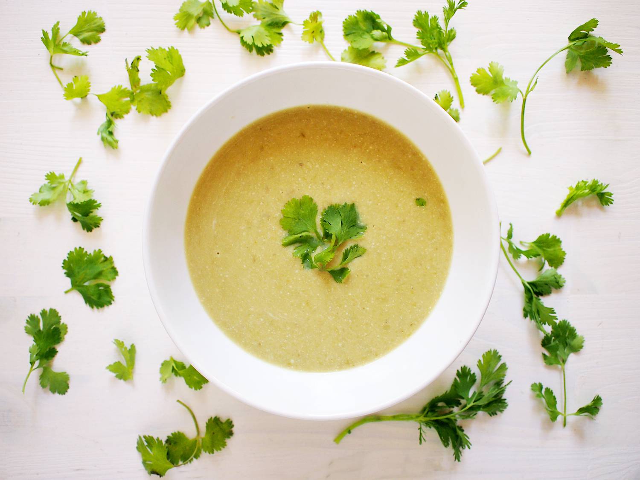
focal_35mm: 34
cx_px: 320
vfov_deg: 41.8
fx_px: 629
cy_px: 240
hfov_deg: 54.0
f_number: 2.8
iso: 320
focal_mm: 17
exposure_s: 1/60
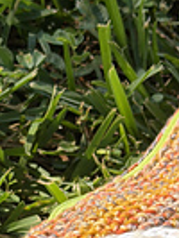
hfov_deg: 8.3
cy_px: 293
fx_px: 1239
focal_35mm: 180
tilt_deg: -55.5
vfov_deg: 10.8
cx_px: 49
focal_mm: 6.76
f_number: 1.78
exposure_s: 1/4329
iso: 64
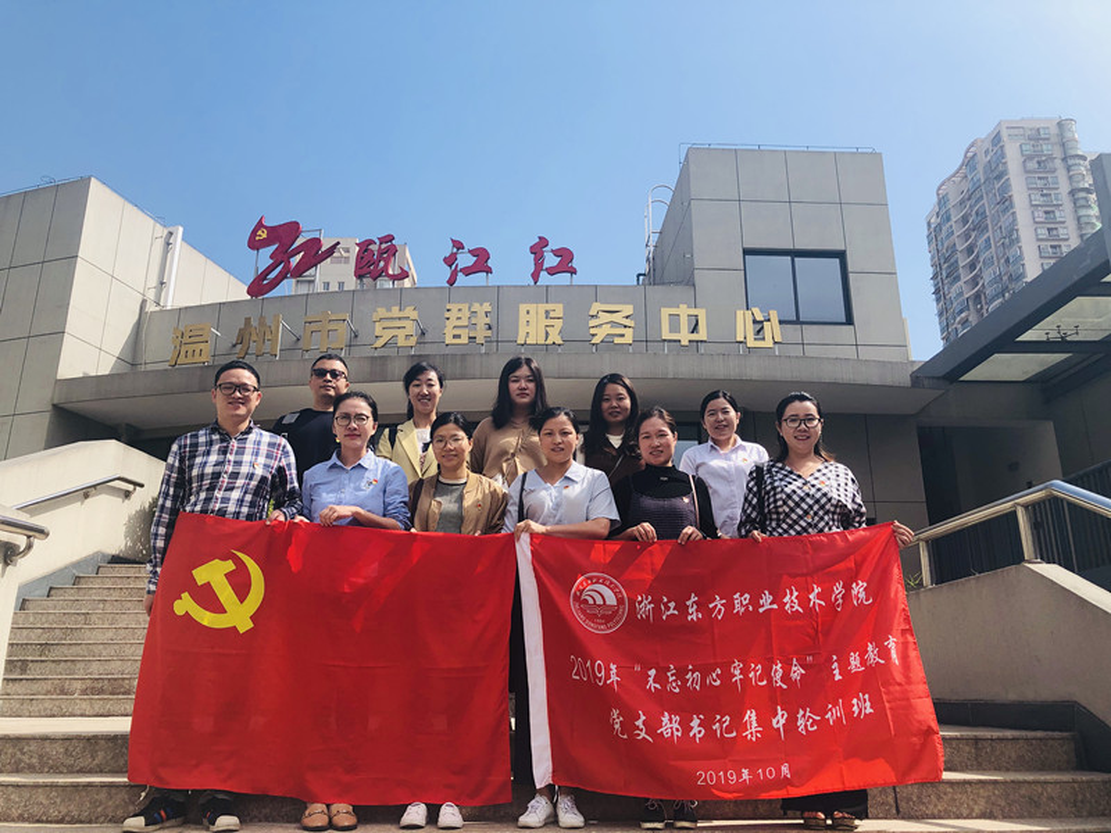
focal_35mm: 28
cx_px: 556
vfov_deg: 49.7
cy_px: 416
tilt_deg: +16.4
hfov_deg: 63.4
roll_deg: +0.5
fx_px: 899
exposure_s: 1/1656
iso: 20
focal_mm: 3.99
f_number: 1.8
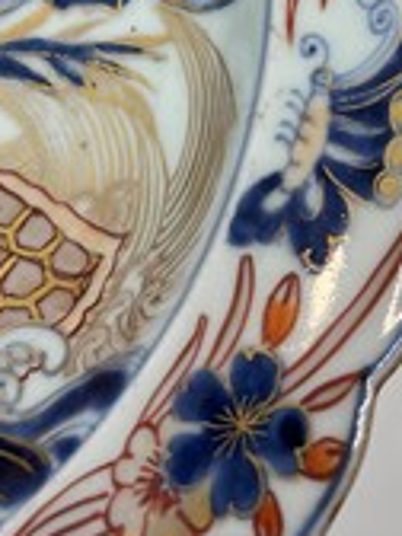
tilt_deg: -57.2
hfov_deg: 23.6
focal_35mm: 62
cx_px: 191
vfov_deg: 29.0
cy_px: -13
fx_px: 960
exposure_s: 1/133
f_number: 1.6
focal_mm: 5.1
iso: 32
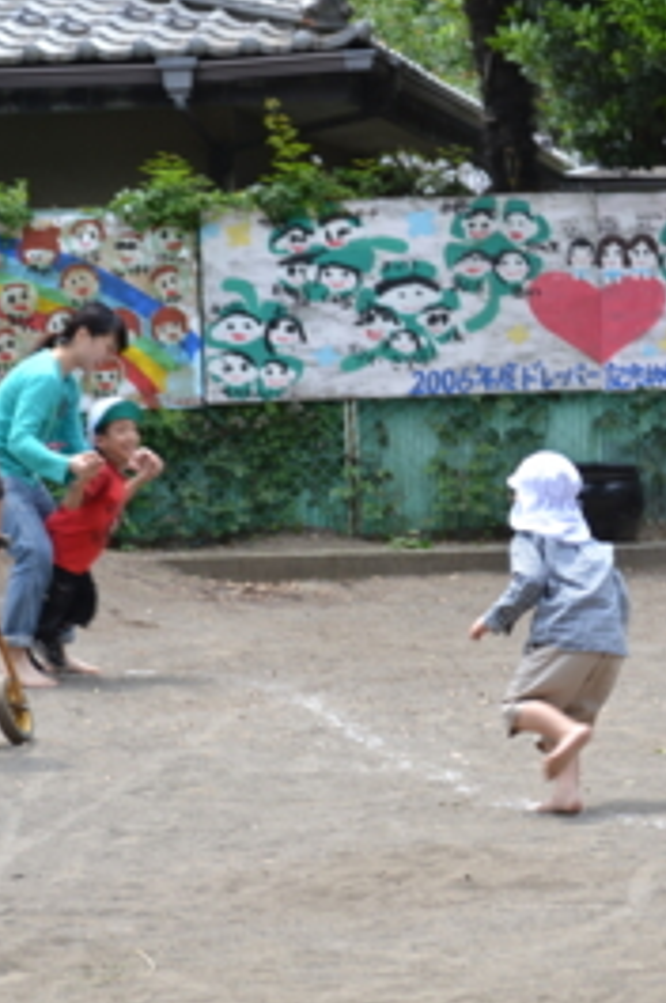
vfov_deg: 16.4
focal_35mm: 125
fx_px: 3471
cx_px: 333
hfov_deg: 11.0
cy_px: 502
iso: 100
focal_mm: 55
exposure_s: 1/160
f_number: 6.3
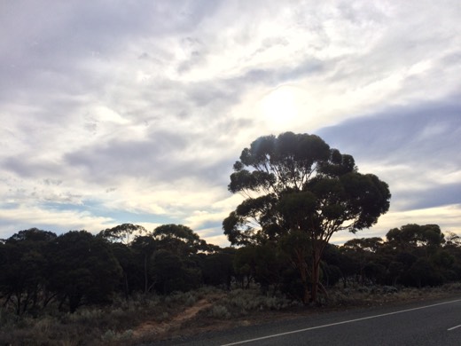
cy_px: 173
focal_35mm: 29
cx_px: 230
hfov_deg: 61.7
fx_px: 386
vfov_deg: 48.2
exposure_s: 1/3165
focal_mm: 4.15
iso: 32
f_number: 2.2
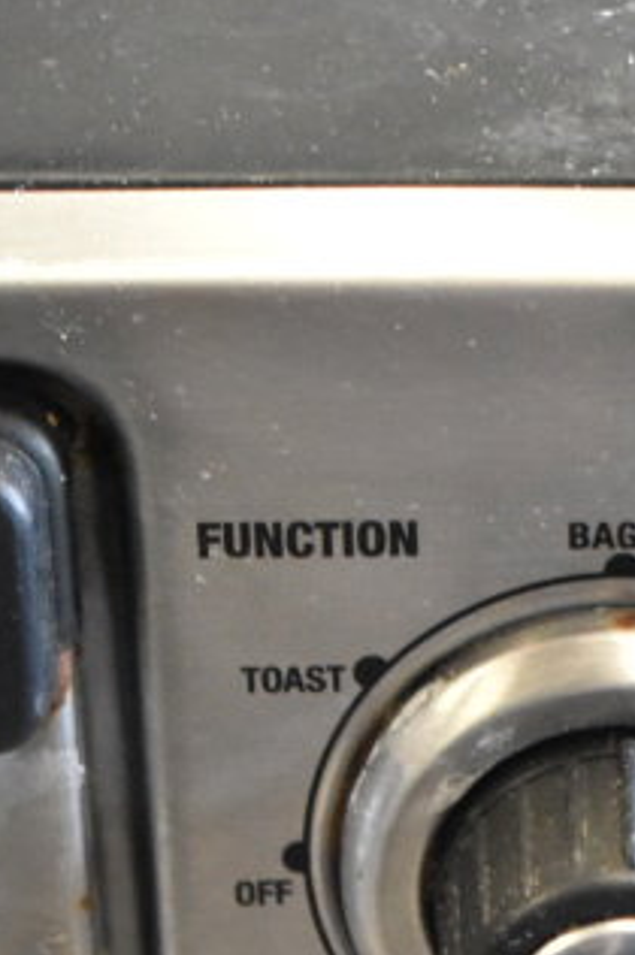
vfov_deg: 10.0
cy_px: 1349
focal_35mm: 200
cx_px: 499
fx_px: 5303
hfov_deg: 6.8
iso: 6400
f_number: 5.3
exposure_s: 1/125
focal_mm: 46
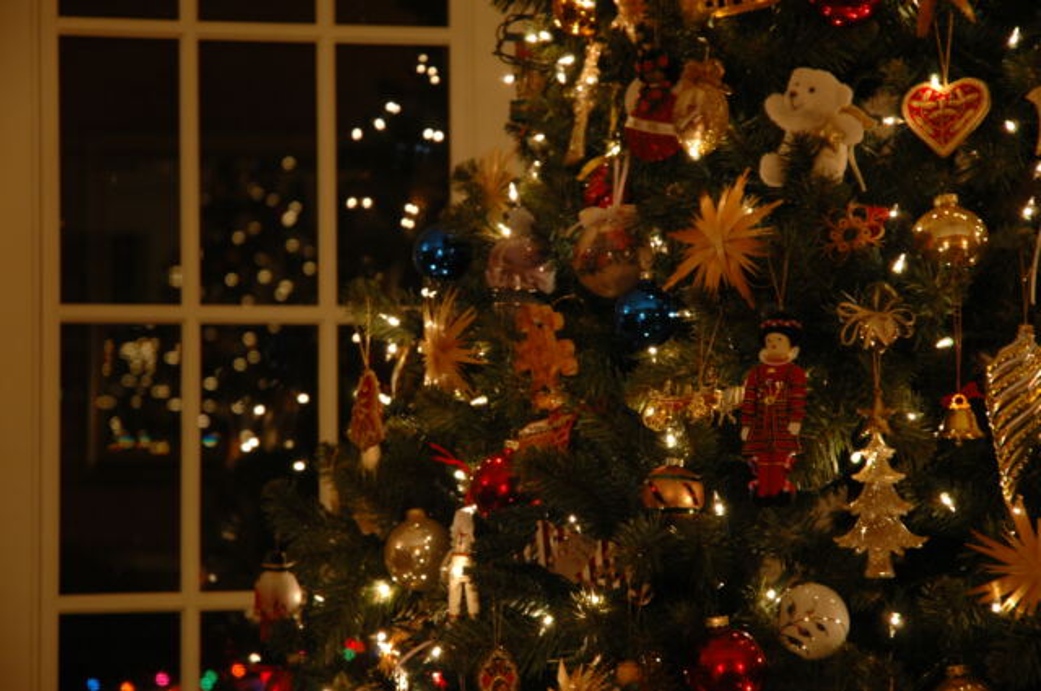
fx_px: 3032
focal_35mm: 105
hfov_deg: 19.5
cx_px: 520
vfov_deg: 13.0
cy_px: 346
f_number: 4.5
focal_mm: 70
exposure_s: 1/6
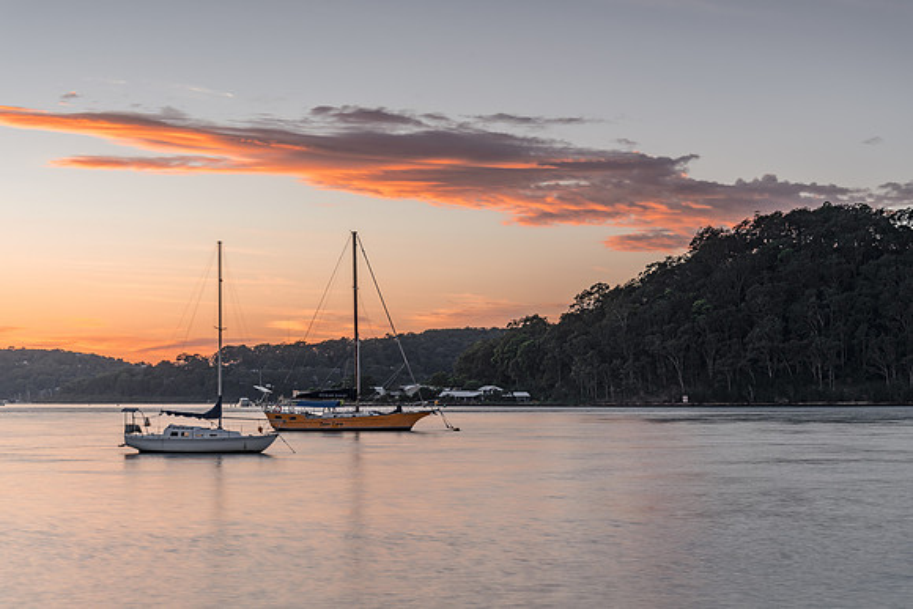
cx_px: 456
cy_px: 304
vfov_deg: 22.9
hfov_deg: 33.7
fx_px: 1507
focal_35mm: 59
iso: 40
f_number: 9
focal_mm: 58
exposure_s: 2.5
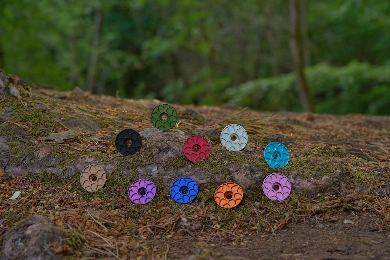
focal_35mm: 91
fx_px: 986
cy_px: 130
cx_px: 195
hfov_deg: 22.4
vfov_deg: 15.0
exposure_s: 1/125
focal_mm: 91
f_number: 10
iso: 800
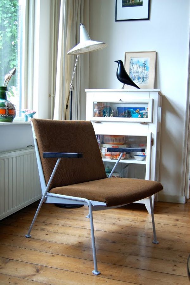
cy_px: 142
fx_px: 285
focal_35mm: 36
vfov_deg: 53.2
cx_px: 95
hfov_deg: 36.8
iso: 400
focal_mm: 24
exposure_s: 1/60
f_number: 4
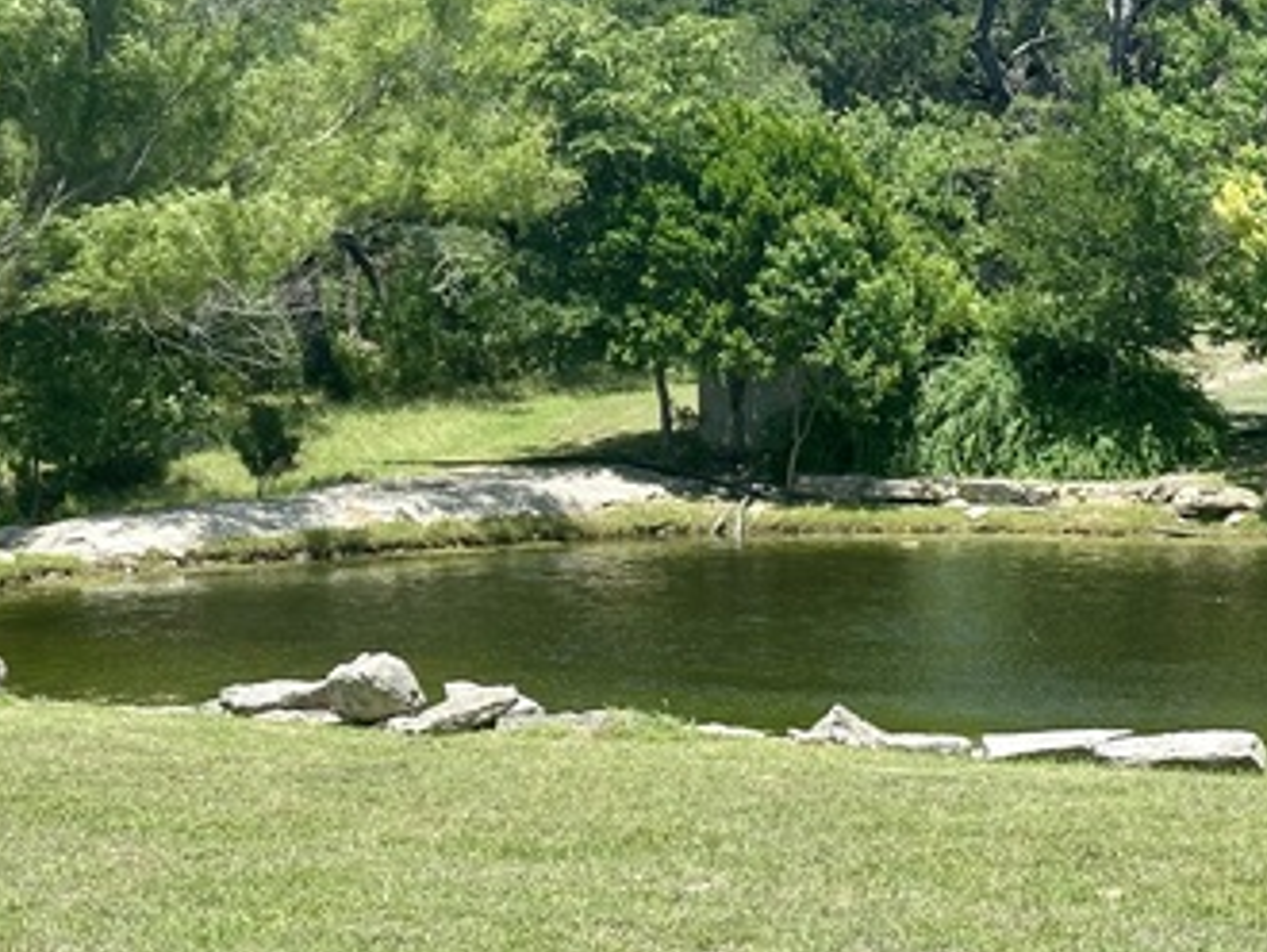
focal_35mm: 93
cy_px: 338
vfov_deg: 15.9
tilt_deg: -0.2
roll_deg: +0.4
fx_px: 3406
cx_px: 872
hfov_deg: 21.0
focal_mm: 6.86
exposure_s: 1/2469
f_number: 1.78
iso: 64
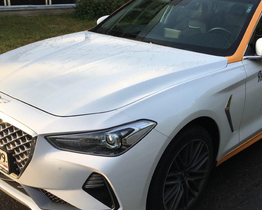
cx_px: 147
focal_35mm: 45
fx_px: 349
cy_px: 126
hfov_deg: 41.1
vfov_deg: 33.3
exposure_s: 1/513
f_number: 2.2
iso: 25
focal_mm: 4.15
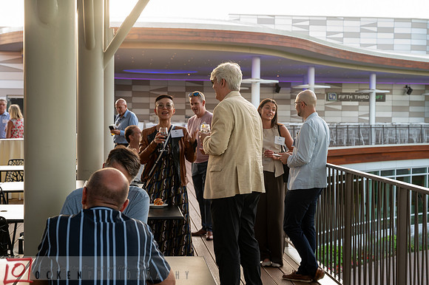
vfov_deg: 23.2
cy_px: 140
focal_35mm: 58
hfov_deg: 34.3
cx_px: 225
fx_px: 695
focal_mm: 55
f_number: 5
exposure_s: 1/50
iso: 400
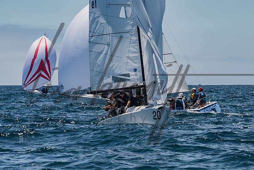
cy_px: 97
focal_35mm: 259
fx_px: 1826
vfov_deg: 5.3
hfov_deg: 8.0
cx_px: 146
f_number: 14
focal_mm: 150
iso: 640
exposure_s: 1/1600
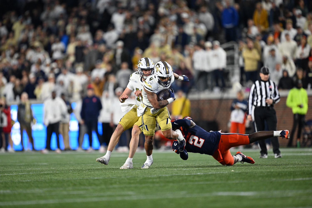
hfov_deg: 5.2
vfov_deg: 3.4
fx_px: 3466
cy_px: 104
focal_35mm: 400
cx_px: 156
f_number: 2.8
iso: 1800
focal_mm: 400
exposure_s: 1/1600
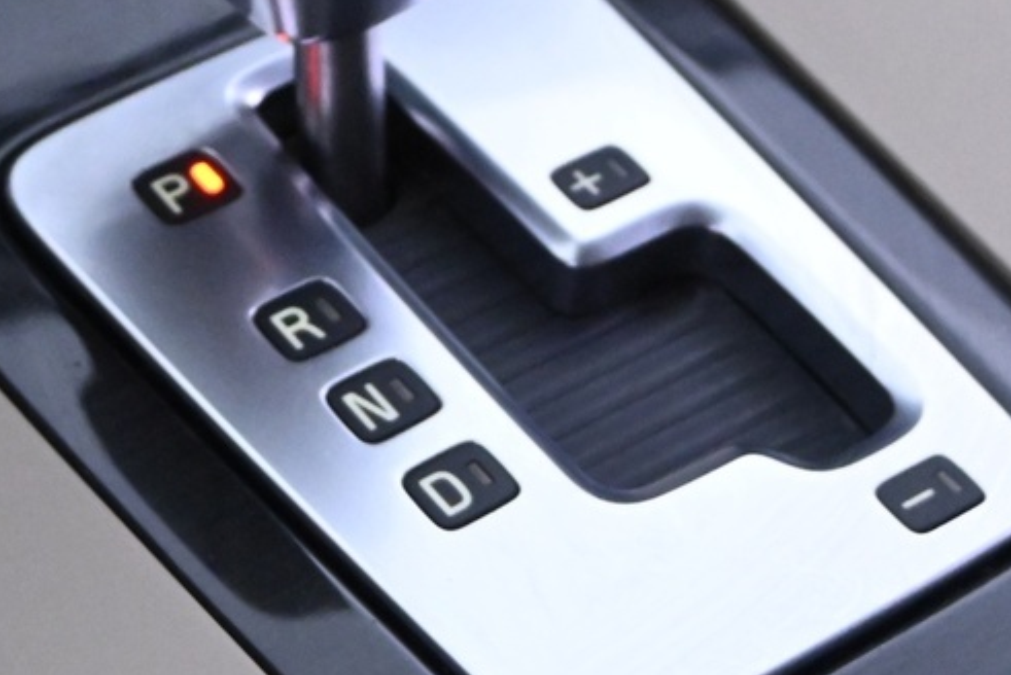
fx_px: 3474
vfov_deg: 10.8
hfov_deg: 16.5
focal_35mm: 124
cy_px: -218
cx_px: 292
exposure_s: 1/40
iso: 4500
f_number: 4.2
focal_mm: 25
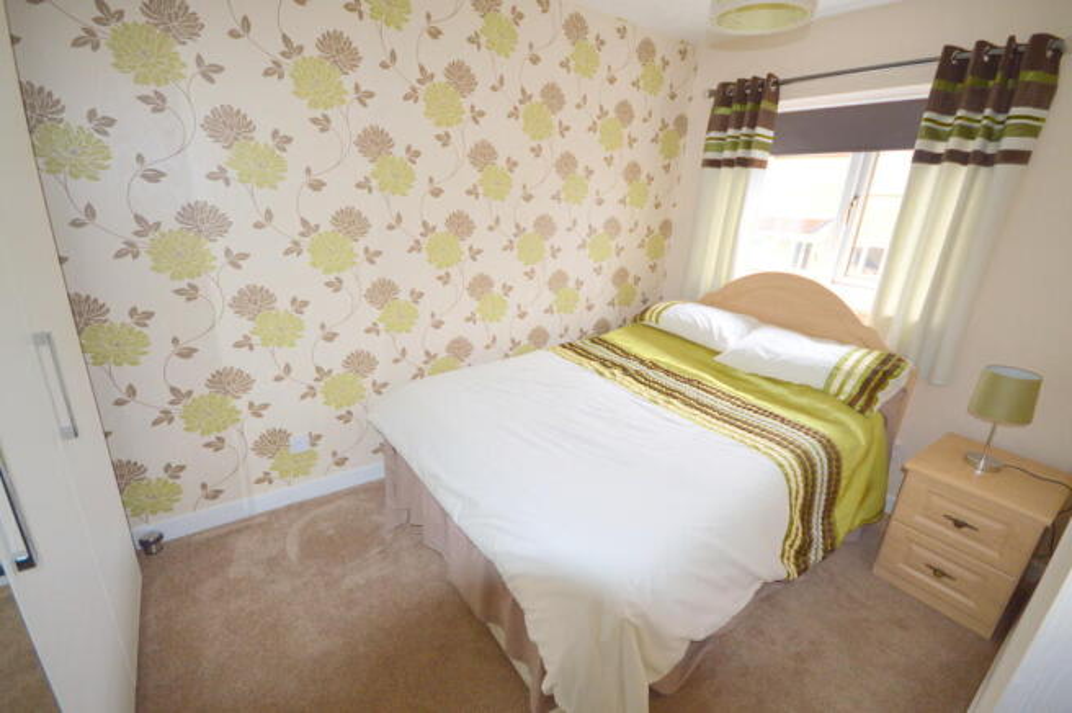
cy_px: 356
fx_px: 446
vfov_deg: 77.2
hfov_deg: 100.4
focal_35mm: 15
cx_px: 536
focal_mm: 10
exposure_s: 1/60
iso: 640
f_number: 4
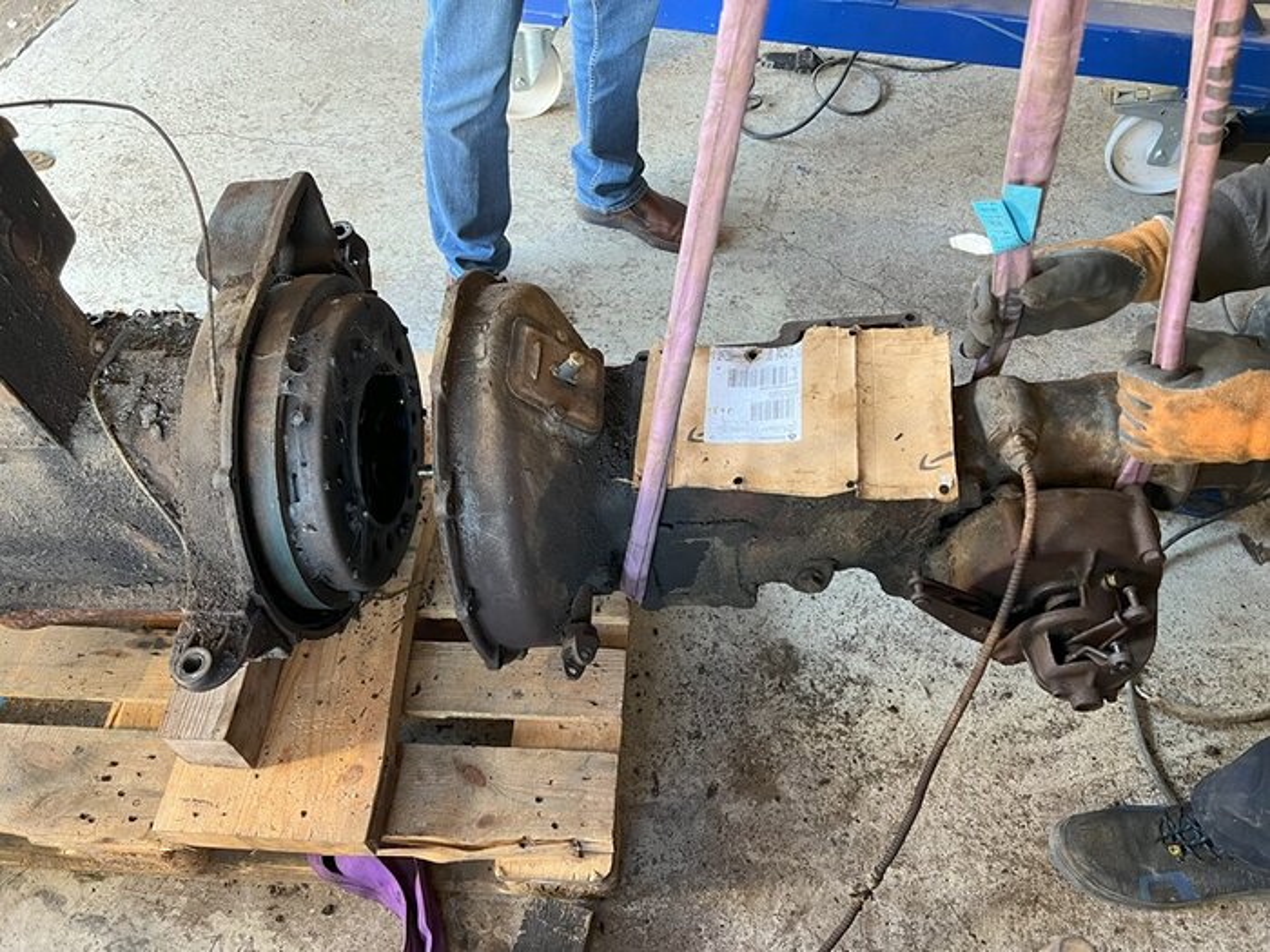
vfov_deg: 53.1
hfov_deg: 67.3
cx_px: 635
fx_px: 954
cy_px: 476
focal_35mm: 26
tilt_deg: -54.9
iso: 200
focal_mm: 5.7
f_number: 1.5
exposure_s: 1/60
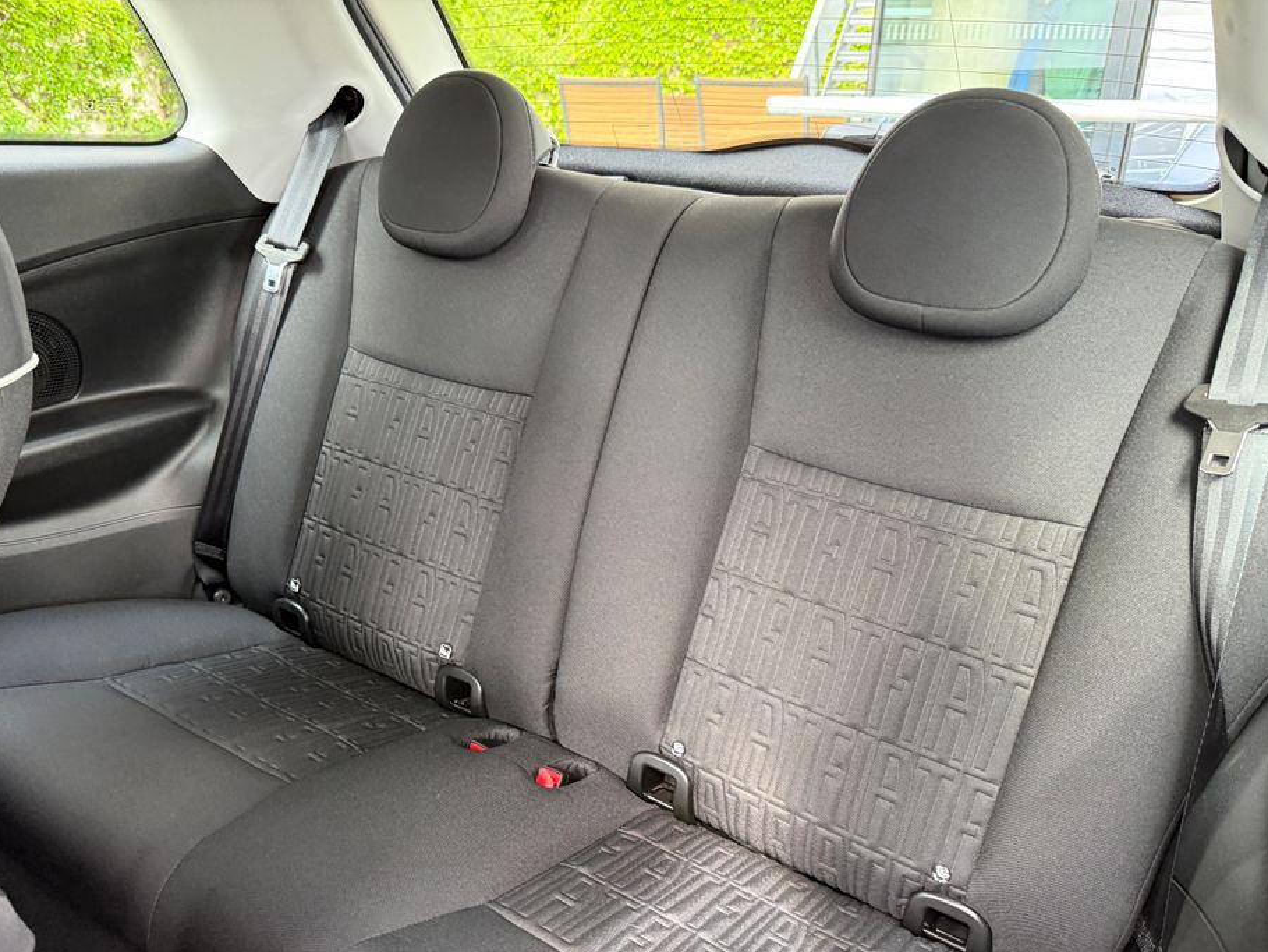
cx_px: 594
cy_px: 534
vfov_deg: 51.3
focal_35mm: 27
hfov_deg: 65.2
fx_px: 989
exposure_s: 1/60
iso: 320
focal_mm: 6.76
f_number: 1.78
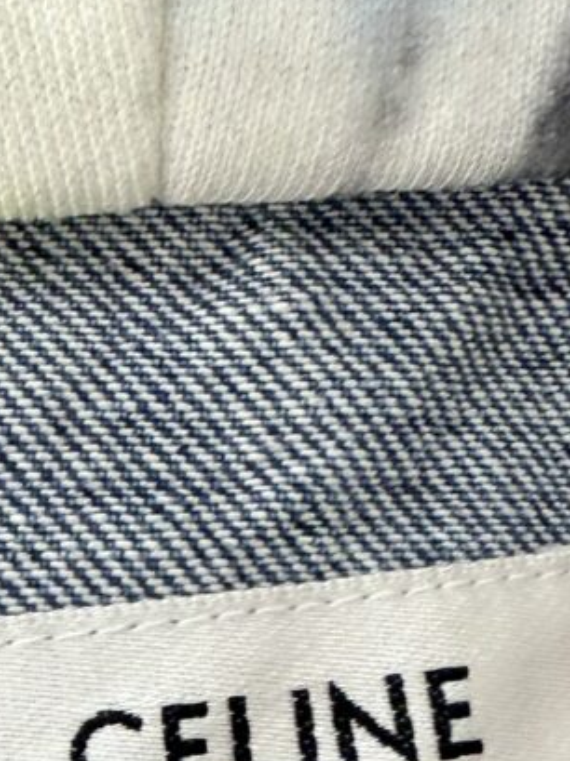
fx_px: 2067
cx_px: 170
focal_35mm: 94
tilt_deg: -74.9
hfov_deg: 15.7
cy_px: 781
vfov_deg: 20.2
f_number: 2.2
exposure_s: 1/50
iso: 320
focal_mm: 2.22
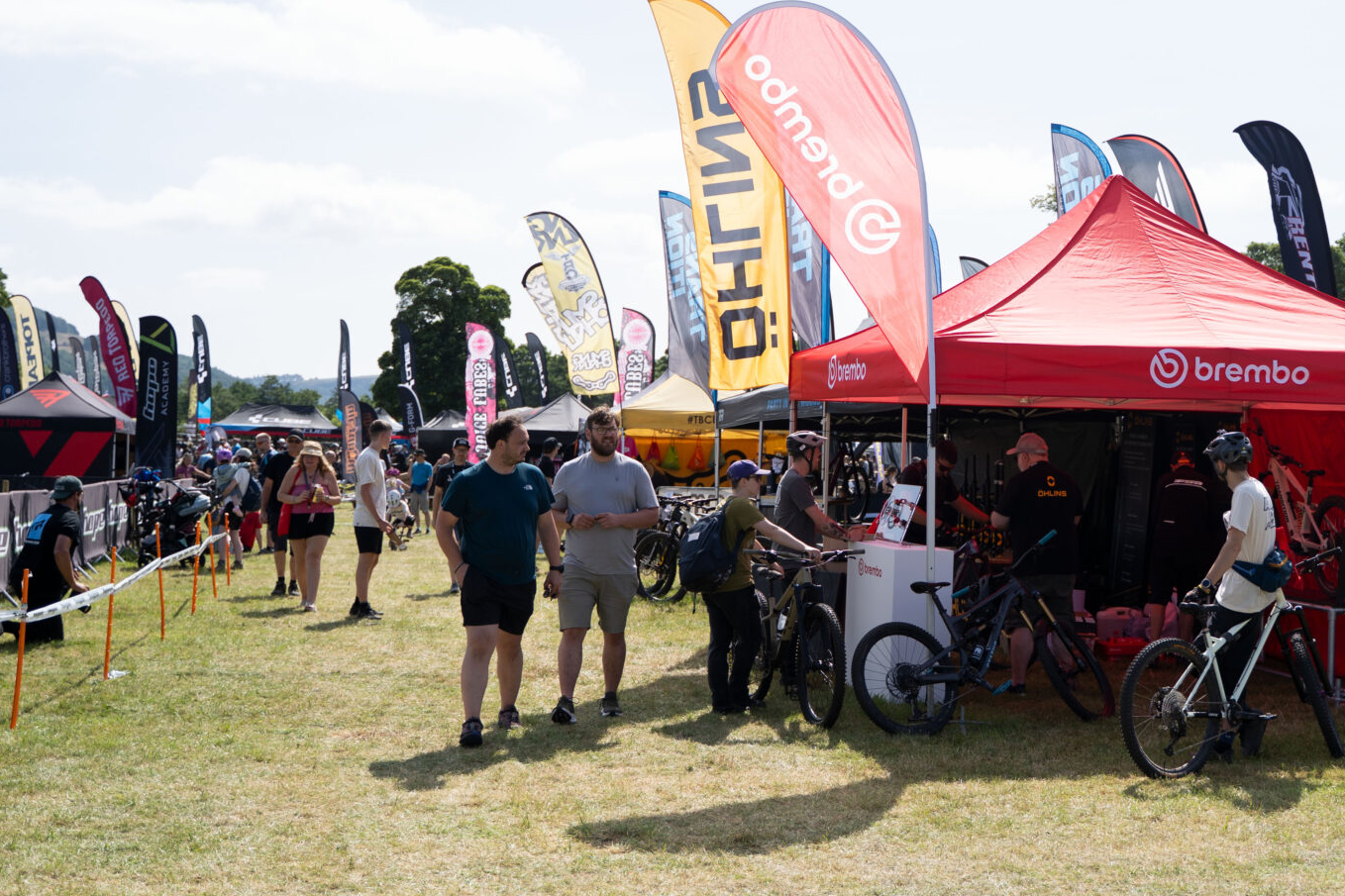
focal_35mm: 53
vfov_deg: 25.5
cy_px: 352
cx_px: 869
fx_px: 1980
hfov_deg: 37.2
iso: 160
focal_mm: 36
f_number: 2.8
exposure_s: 1/2500
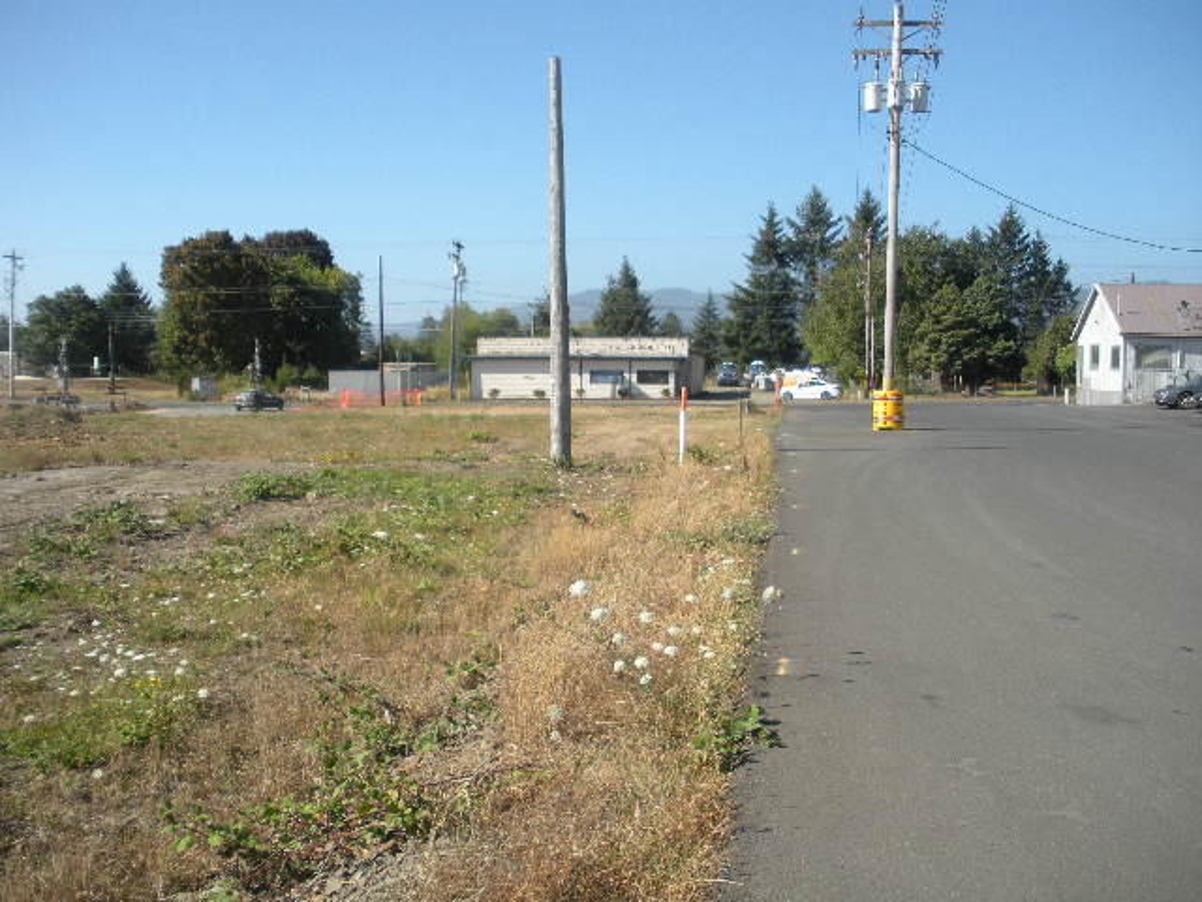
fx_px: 1250
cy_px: 451
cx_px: 601
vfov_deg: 39.7
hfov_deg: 51.4
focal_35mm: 36
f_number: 3.5
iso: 88
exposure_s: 1/600
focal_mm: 6.3
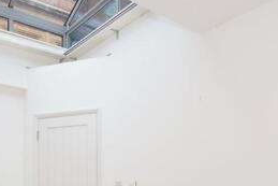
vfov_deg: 32.6
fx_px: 294
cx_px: 105
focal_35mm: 38
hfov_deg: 50.2
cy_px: 180
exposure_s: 1/160
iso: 200
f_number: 4.5
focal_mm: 10
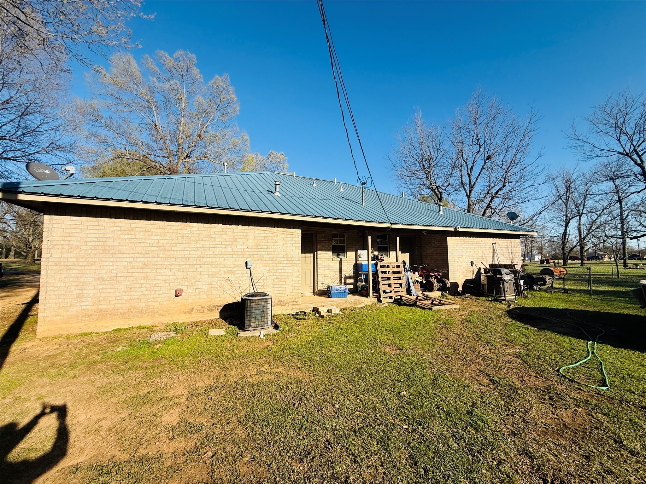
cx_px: 323
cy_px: 242
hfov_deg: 102.1
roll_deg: +1.1
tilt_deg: +3.9
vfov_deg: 85.7
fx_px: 261
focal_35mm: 14
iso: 50
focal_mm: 2.22
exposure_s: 1/2320
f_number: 2.2
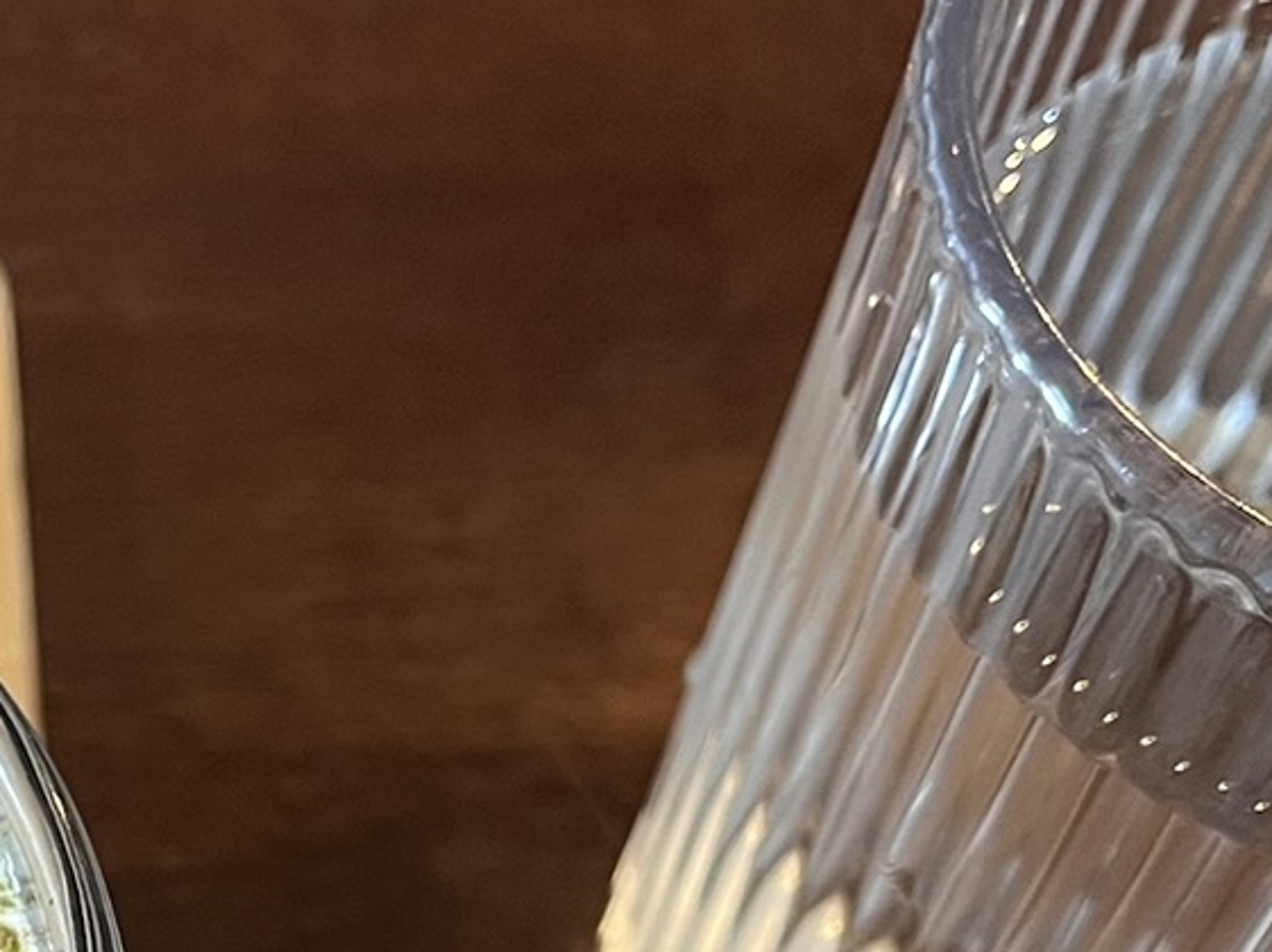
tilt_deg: -63.7
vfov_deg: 14.8
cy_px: 1294
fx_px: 3489
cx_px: -159
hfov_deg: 19.7
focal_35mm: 95
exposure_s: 1/50
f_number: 1.6
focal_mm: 5.1
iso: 320
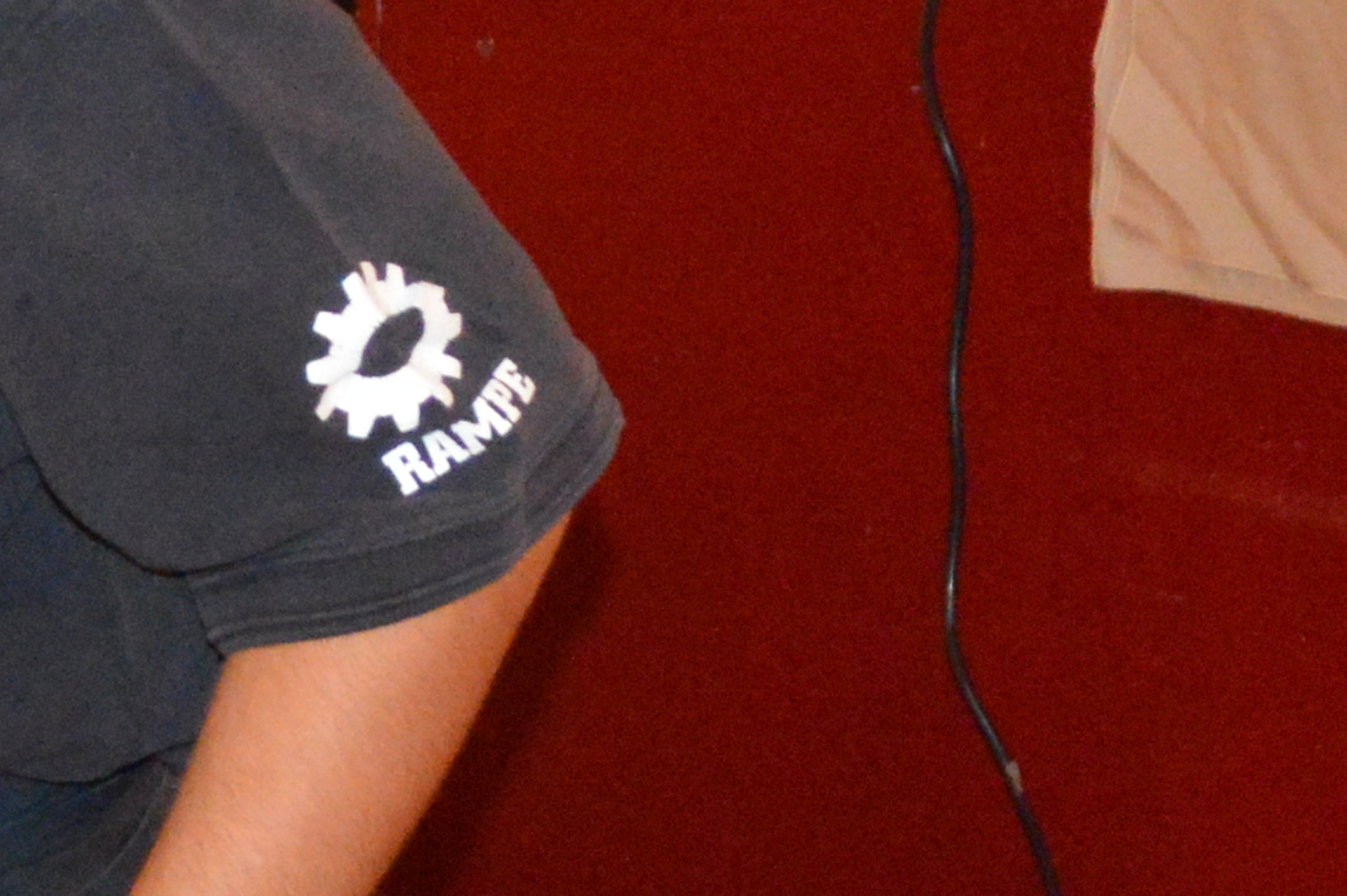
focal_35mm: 252
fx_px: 9421
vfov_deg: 5.3
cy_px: 1748
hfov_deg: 8.1
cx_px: 89
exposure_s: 1/30
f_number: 4.2
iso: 2800
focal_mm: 32
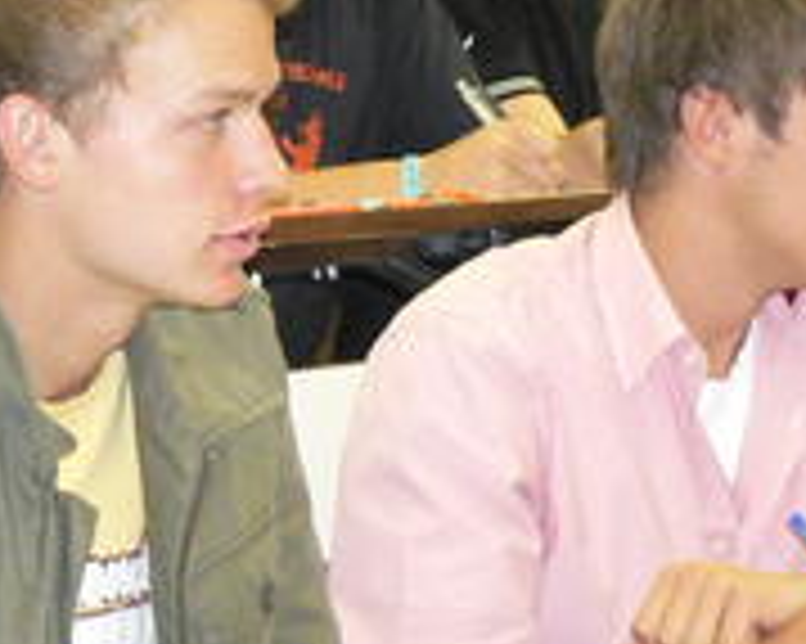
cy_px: -36
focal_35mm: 203
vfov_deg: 7.6
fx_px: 4840
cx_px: 257
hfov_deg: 9.5
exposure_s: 1/60
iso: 400
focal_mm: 10.4
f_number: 3.2
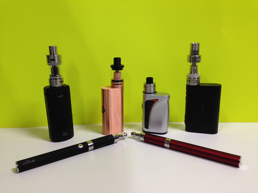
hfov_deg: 55.4
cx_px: 129
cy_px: 96
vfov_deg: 42.9
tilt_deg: -17.8
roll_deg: -0.3
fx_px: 246
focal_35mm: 33
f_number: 2.4
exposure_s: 1/20
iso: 80
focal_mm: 4.12
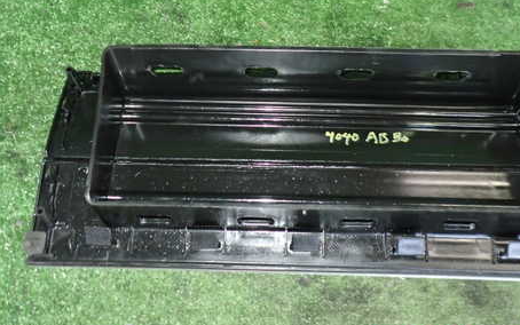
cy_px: 96
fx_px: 595
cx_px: 287
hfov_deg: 47.1
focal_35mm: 42
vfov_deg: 30.2
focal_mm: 5.4
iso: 500
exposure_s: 1/30
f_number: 6.3
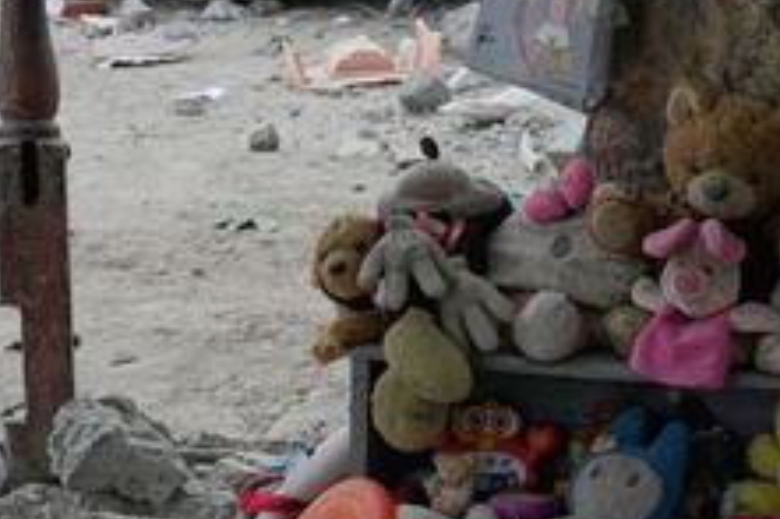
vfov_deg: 8.4
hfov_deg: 12.2
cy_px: 590
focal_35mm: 162
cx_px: 1062
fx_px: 3507
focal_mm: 35
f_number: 5
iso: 500
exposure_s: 1/80
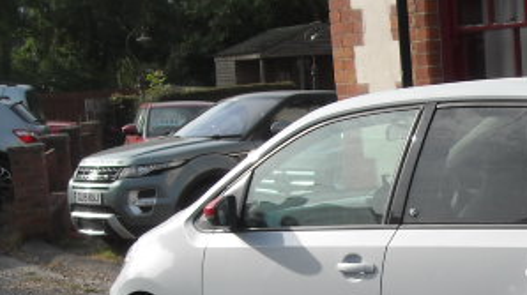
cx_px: 508
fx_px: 1145
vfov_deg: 14.5
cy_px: 295
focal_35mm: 82
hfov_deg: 24.9
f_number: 5.6
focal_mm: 5.7
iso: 64
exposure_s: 1/260
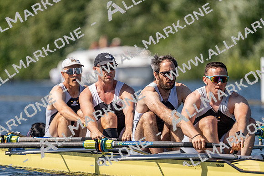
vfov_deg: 2.8
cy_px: 88
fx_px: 3616
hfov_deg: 4.2
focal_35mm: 493
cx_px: 132
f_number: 6.3
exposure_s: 1/2000
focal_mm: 493
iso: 250
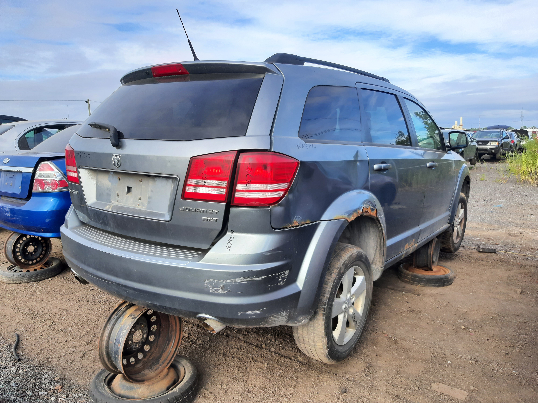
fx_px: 404
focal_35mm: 26
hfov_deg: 67.3
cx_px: 269
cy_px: 202
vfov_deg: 53.1
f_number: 1.7
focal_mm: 3.92
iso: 40
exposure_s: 1/630
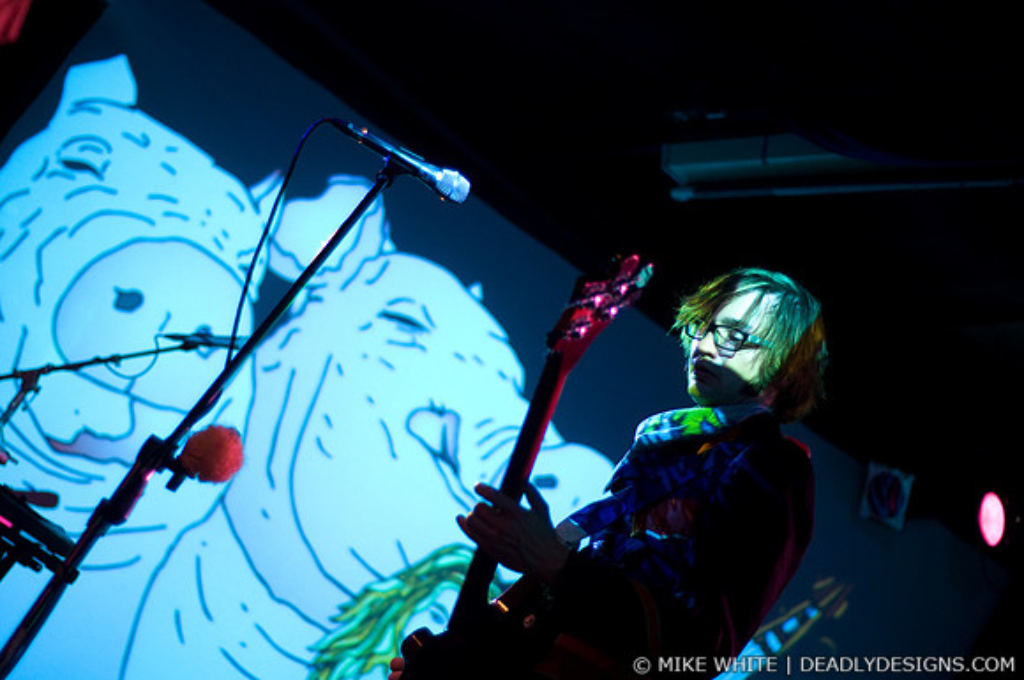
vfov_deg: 18.1
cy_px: 340
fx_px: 2130
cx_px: 512
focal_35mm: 75
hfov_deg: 27.0
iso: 1000
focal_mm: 50
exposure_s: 1/160
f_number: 1.8
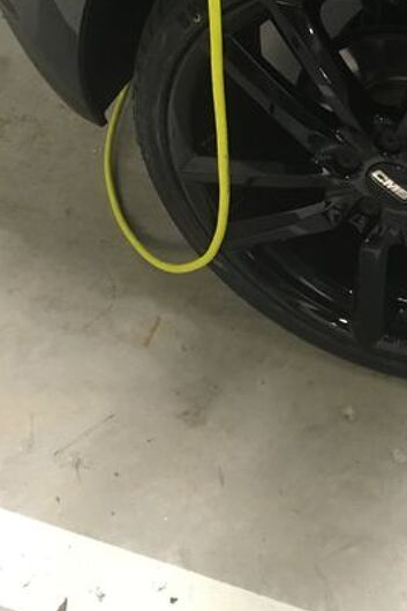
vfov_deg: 25.9
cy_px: 83
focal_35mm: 76
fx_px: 1288
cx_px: 338
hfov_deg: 17.8
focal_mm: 4.15
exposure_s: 1/20
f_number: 2.2
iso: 200
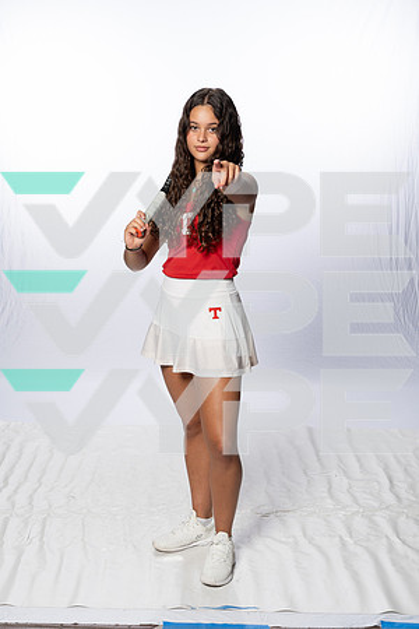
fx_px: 908
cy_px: 314
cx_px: 210
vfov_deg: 38.2
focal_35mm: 52
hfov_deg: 26.0
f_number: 8
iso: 640
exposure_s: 1/250
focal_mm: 52
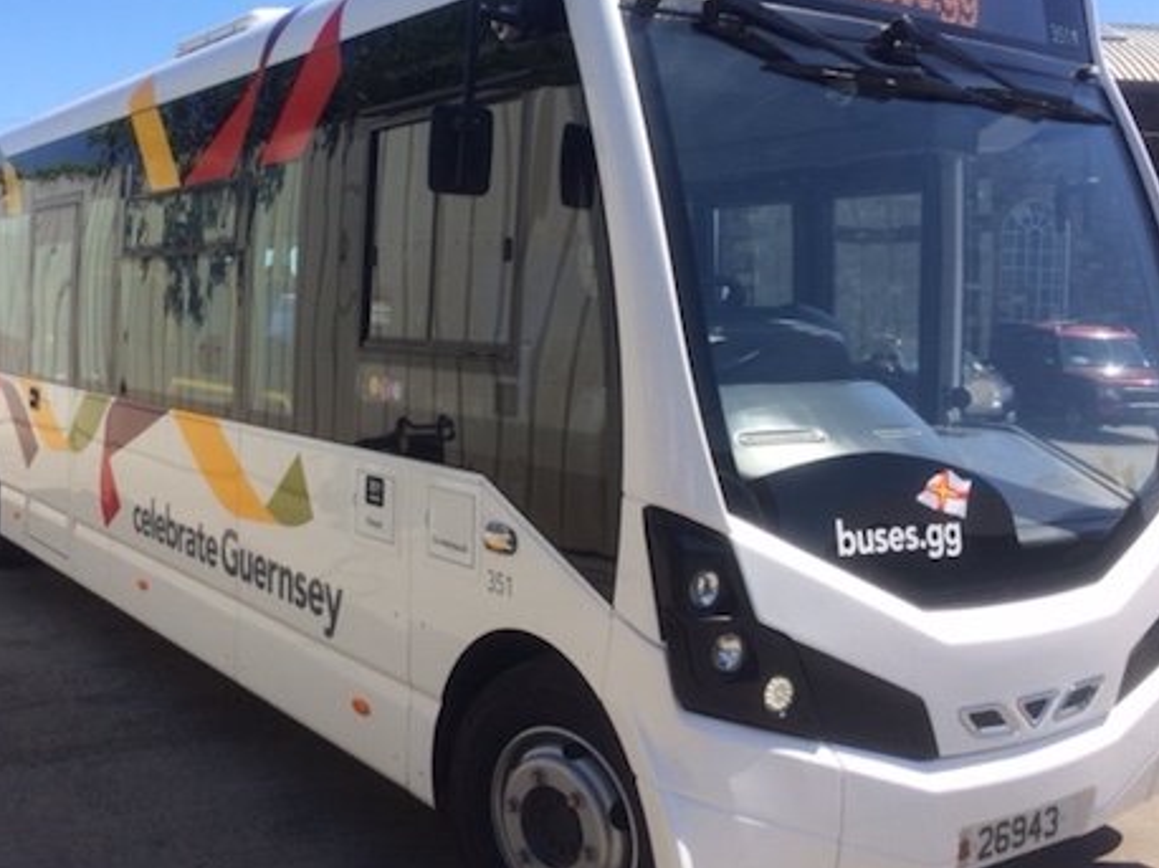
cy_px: 349
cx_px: 466
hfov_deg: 48.7
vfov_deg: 37.5
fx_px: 1272
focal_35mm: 38
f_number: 2.2
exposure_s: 1/1580
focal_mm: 4.15
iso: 32
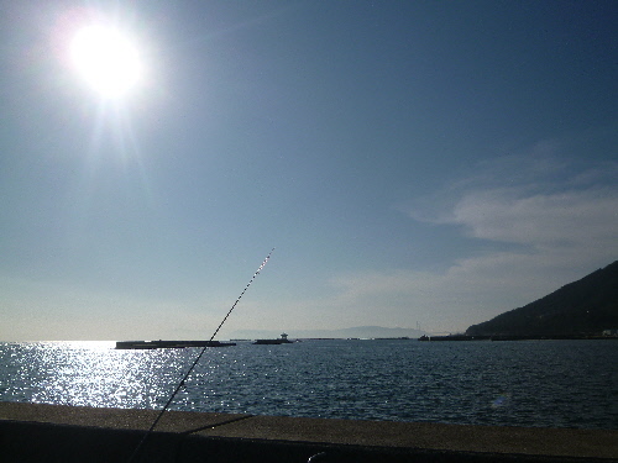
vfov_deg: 48.2
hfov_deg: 61.7
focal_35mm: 29
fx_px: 518
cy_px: 232
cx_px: 309
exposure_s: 1/1000
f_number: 9
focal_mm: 5.2
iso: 100
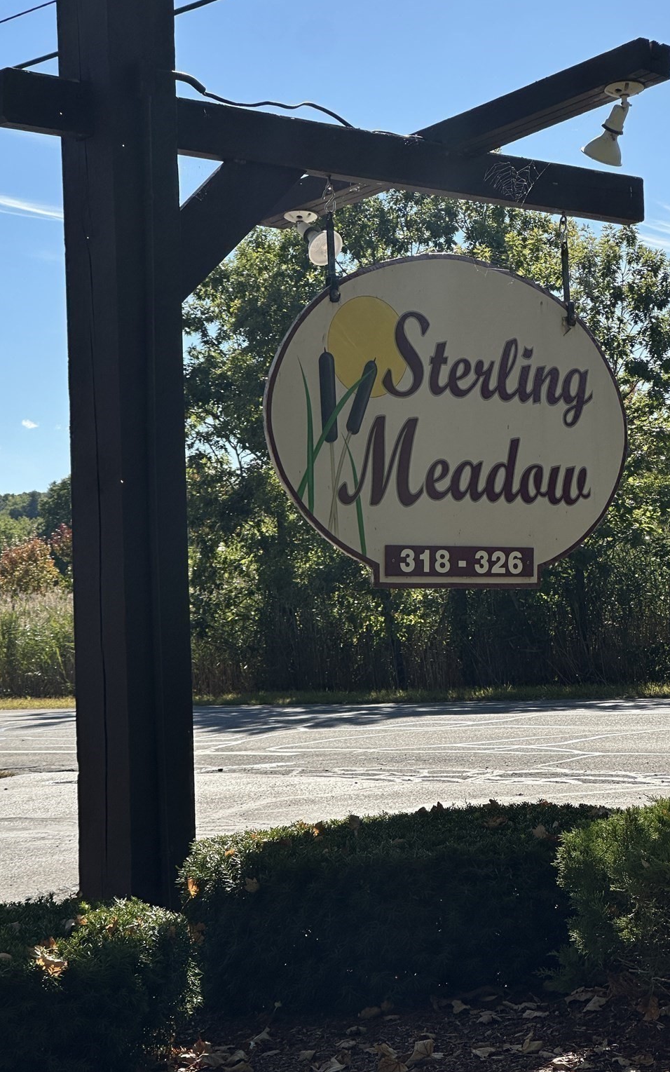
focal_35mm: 82
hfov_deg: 15.9
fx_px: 2395
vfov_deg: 25.2
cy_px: 534
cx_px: 369
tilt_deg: +3.4
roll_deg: +1.5
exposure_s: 1/1085
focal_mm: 9
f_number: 2.8
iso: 32
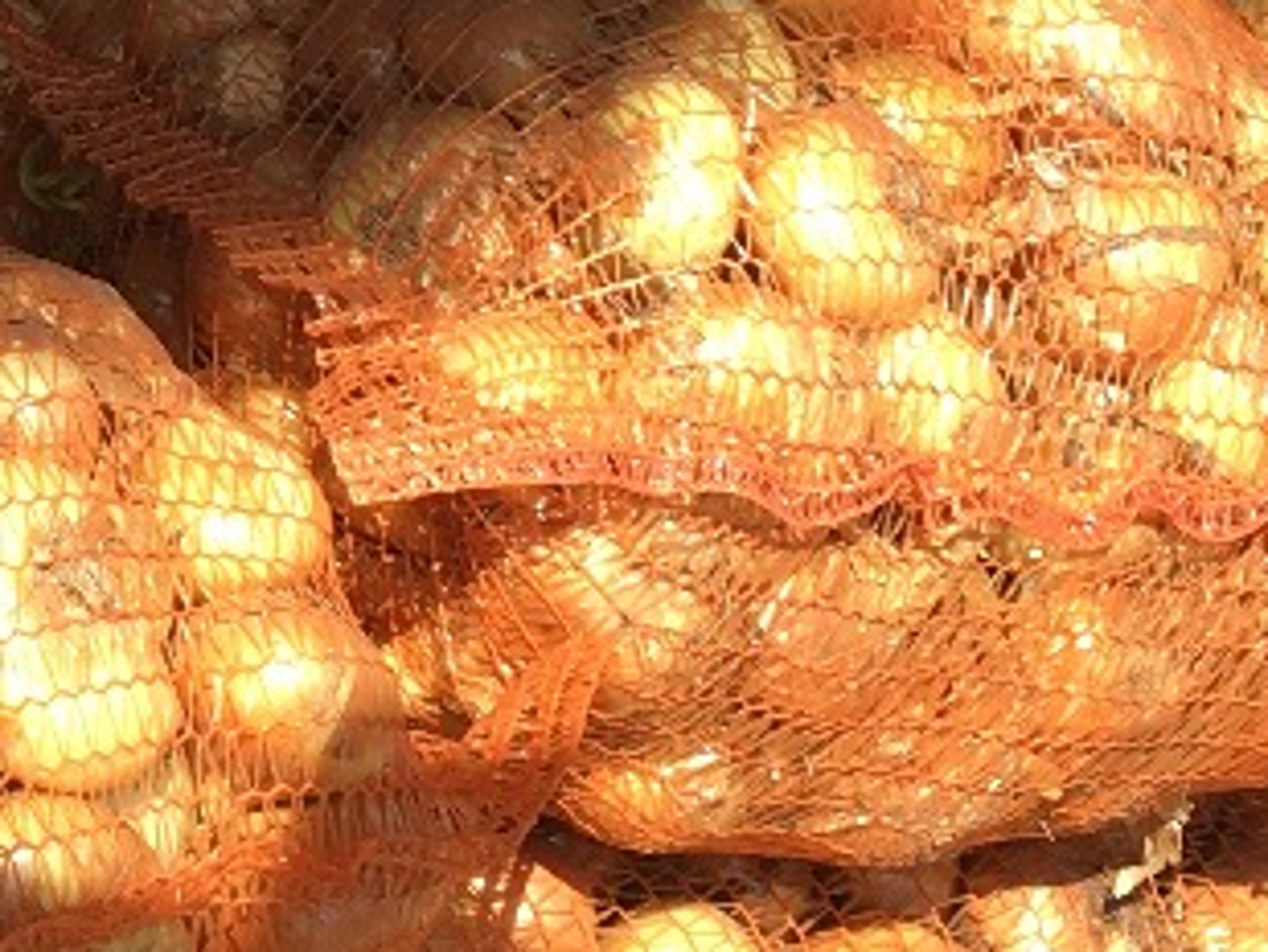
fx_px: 4947
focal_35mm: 135
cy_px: -336
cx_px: -665
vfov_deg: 10.7
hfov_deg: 13.7
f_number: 2.2
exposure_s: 1/769
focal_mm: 4.15
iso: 25
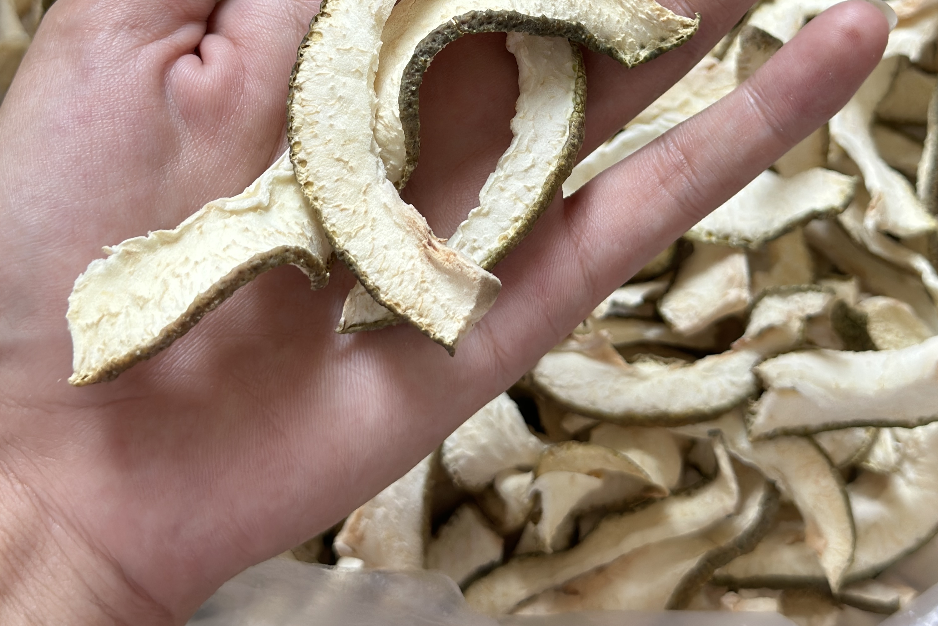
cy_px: 40
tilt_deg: -71.4
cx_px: 468
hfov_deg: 30.1
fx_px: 1746
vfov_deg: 19.9
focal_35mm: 67
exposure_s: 1/82
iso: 125
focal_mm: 6.86
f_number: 1.78
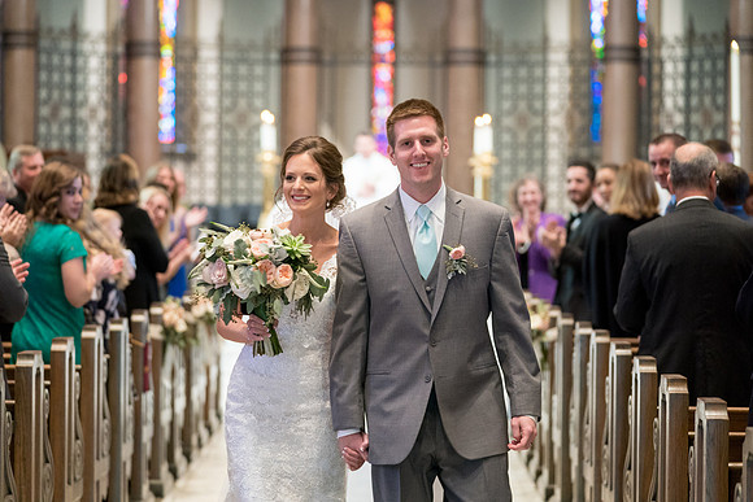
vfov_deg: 13.5
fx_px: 2126
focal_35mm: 102
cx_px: 364
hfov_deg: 20.1
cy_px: 244
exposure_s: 1/100
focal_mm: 98
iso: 2000
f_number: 2.8
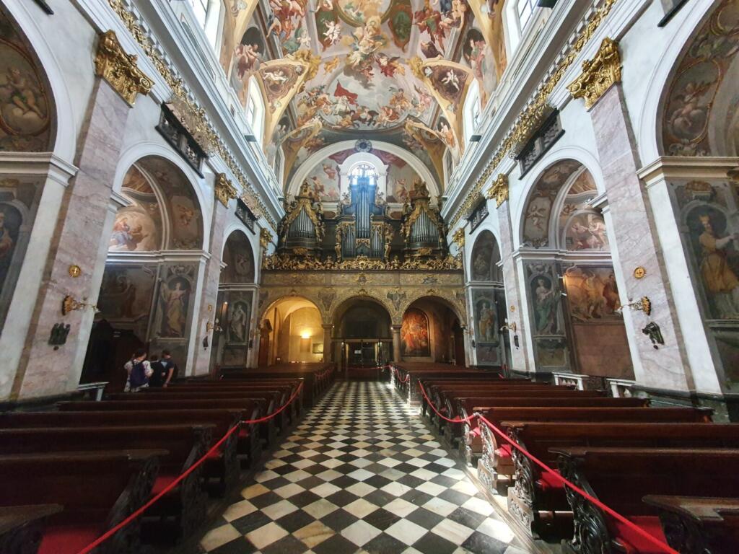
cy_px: 277
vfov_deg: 89.9
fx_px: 278
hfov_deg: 106.2
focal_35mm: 13
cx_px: 370
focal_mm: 1.8
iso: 500
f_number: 2.2
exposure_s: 1/33
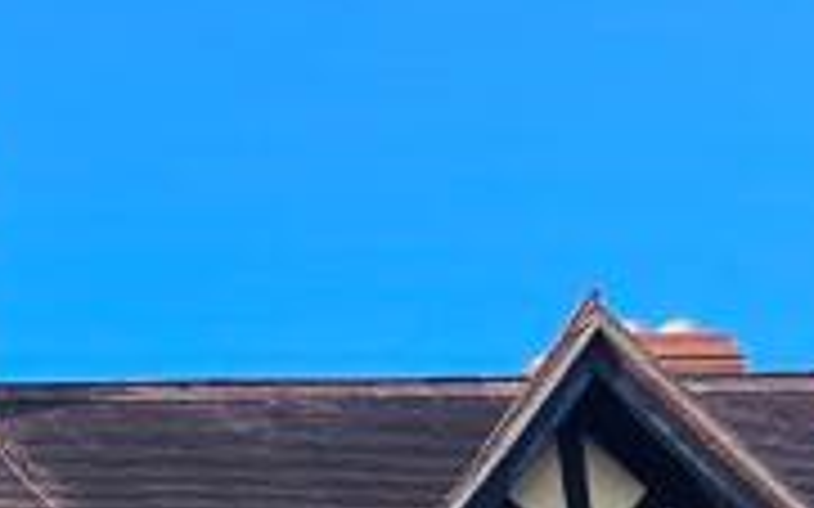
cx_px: -198
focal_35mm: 78
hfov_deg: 23.8
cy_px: 1020
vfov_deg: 14.0
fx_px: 1730
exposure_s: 1/1179
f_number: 2.2
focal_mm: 2.2
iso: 50
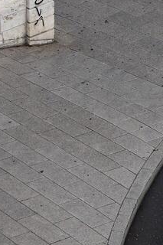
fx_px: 2679
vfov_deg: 5.2
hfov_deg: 3.5
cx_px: 34
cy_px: 41
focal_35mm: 394
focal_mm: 140
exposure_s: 1/500
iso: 500
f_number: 5.6
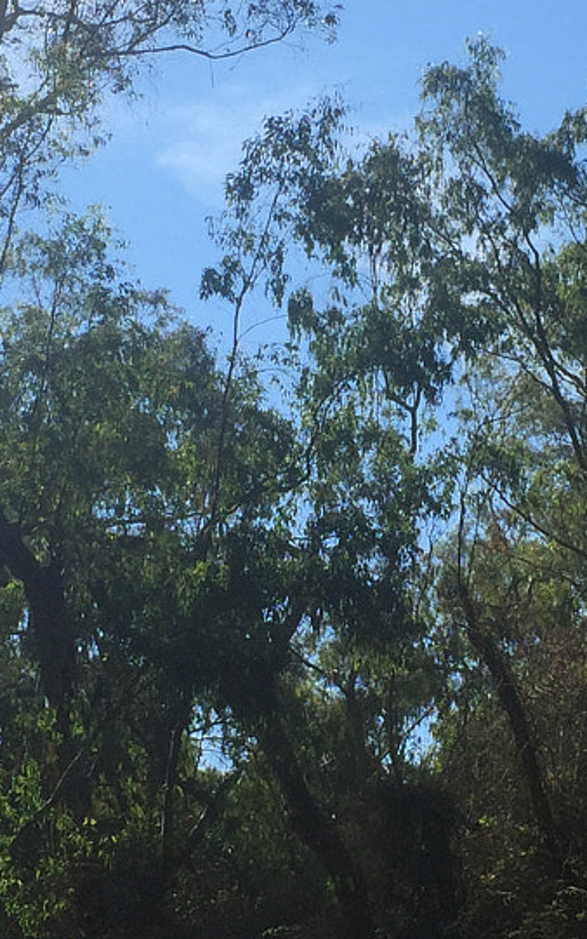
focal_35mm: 91
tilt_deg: +19.0
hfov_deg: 14.3
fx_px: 2327
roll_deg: -2.4
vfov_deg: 22.8
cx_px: 460
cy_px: 414
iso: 32
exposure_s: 1/1980
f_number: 2.2
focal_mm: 4.15
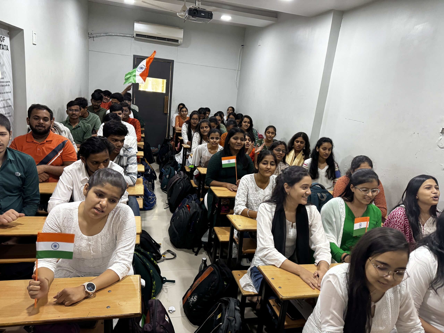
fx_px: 308
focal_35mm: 24
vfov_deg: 56.8
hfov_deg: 71.6
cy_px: 166
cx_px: 222
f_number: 1.78
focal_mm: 6.86
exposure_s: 1/60
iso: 400
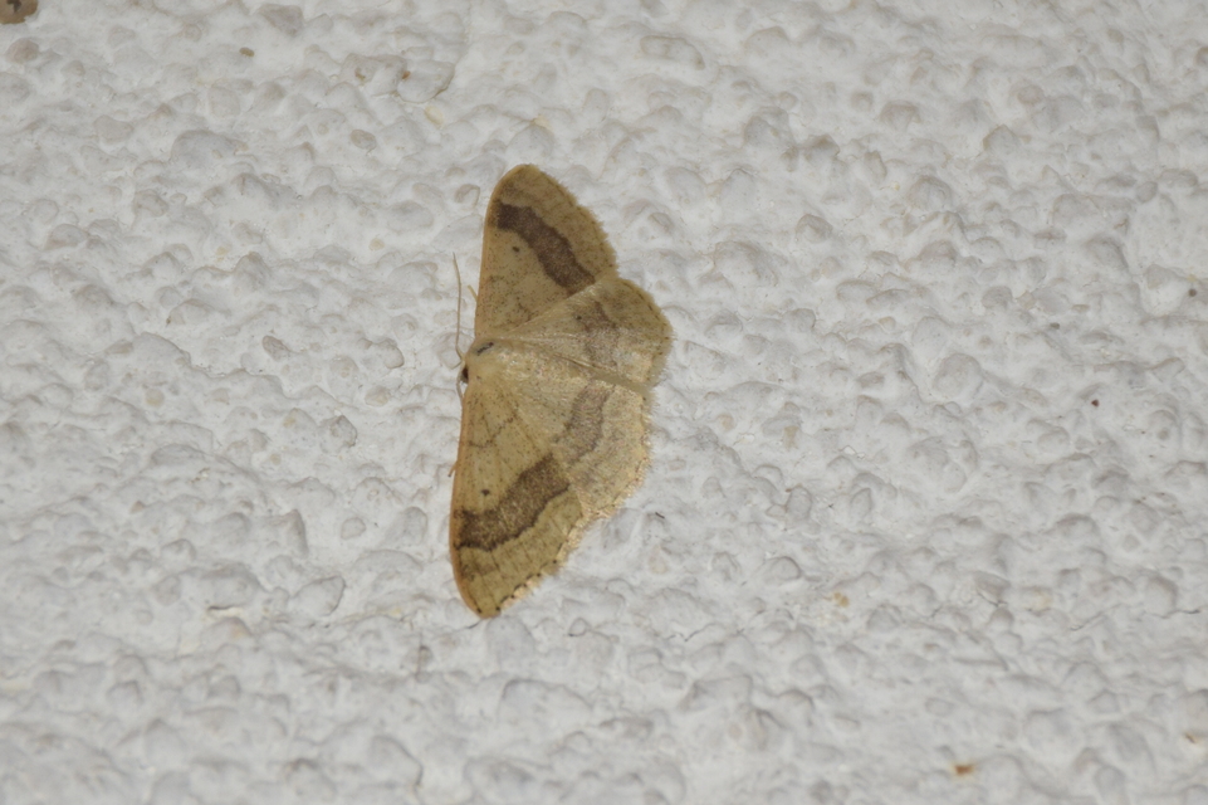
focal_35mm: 210
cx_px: 604
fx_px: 7044
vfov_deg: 6.5
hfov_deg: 9.8
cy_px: 402
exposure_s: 1/60
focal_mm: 140
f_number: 5.6
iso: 320
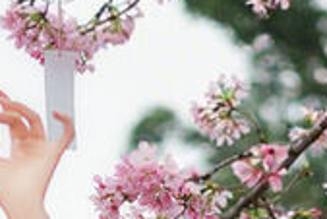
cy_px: 541
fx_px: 2827
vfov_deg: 4.3
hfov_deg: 6.6
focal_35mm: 311
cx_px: 114
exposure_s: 1/320
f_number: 1.8
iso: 100
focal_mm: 50
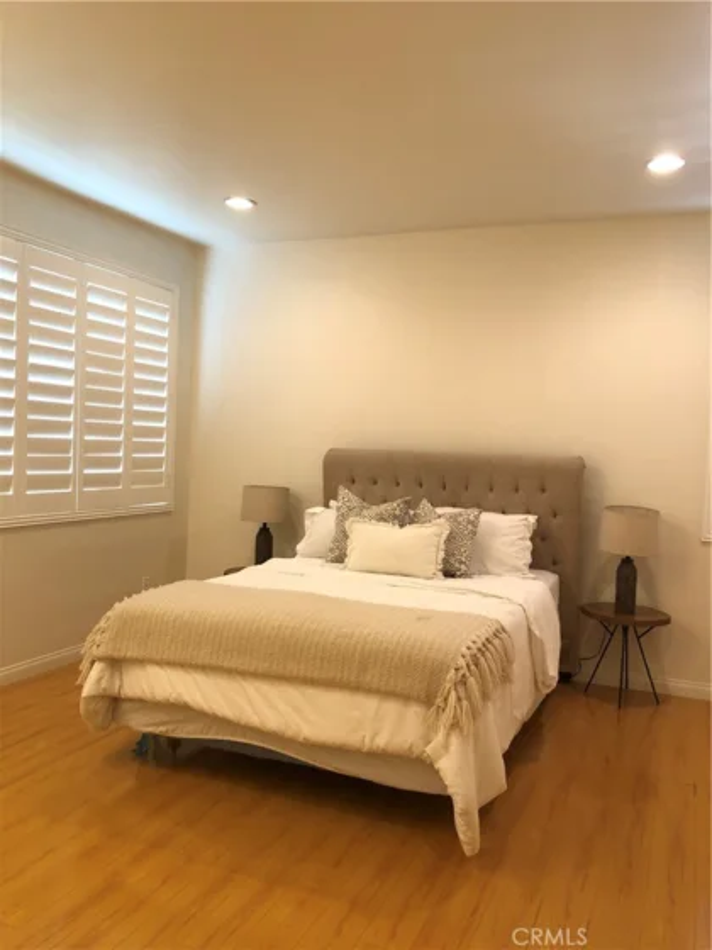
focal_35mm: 28
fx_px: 768
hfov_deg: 49.7
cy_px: 475
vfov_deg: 63.4
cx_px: 356
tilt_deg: -1.9
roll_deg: -1.4
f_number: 1.8
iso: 40
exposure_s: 1/24
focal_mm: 3.99
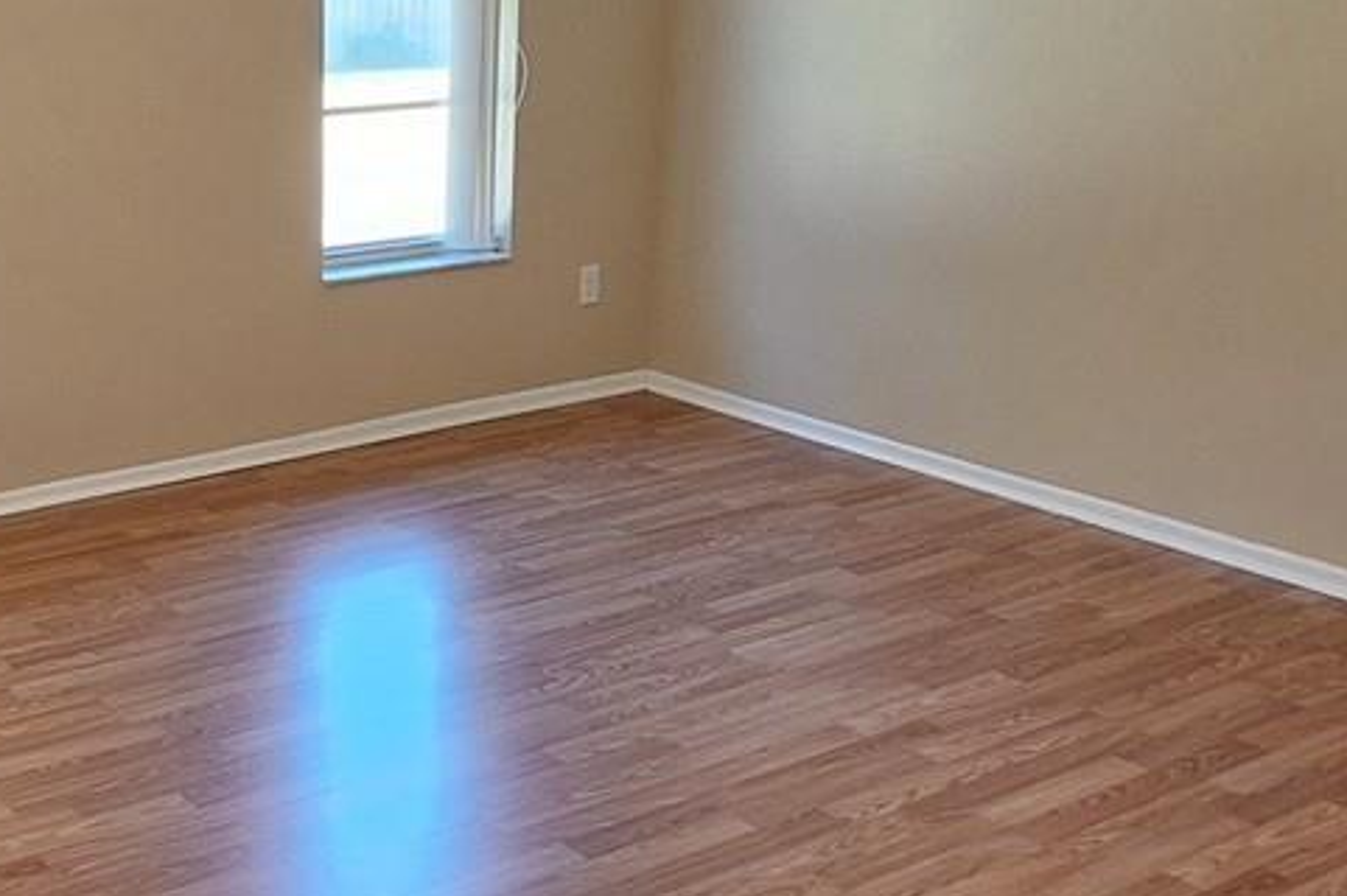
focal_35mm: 45
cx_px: 185
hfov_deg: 40.9
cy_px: 487
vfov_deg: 29.8
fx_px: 1683
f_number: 2.2
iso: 64
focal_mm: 1.74
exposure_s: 1/40
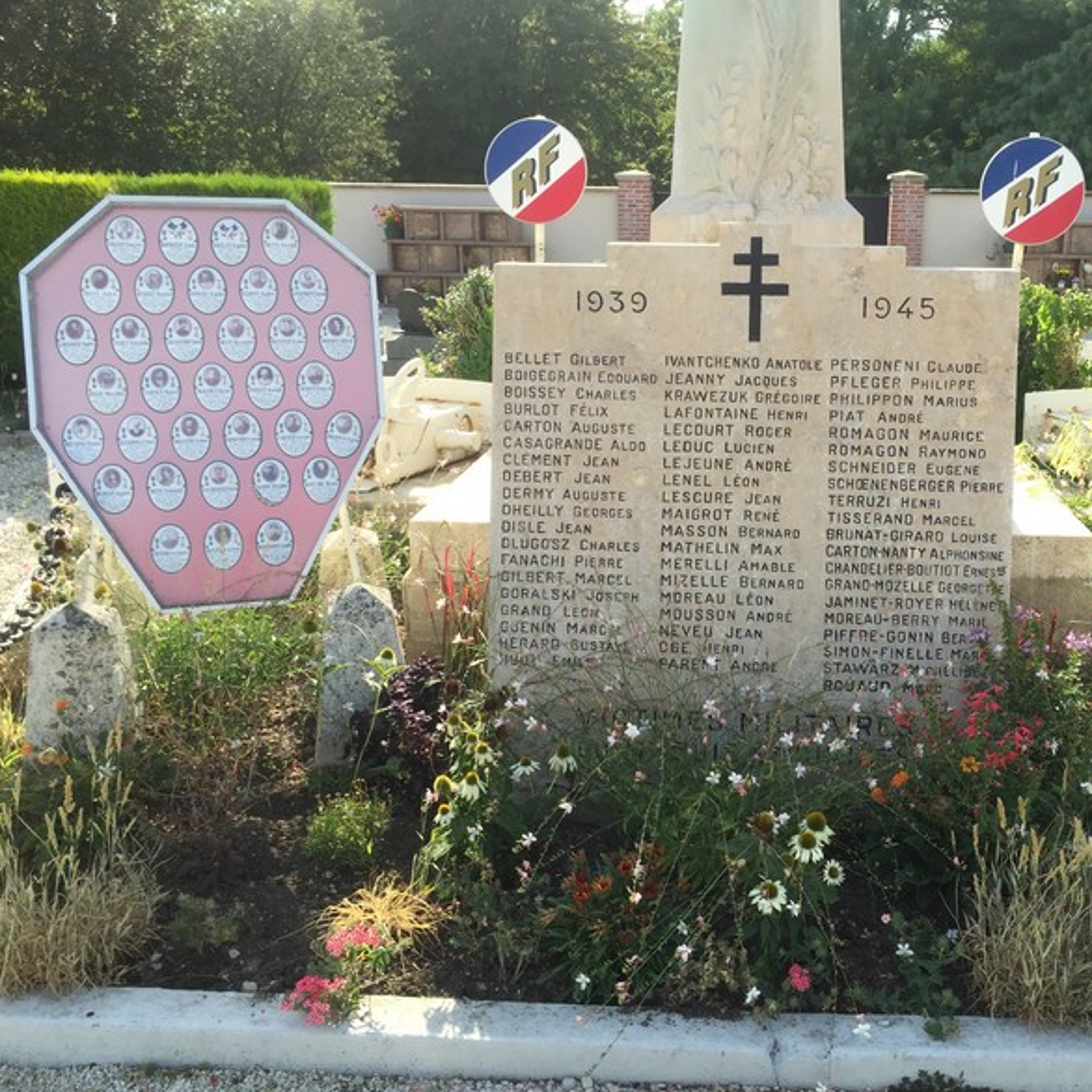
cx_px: 732
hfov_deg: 46.4
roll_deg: -1.9
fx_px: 1249
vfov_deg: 47.2
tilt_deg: -13.9
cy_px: 548
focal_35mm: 35
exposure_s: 1/694
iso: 32
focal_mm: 4.15
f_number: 2.2
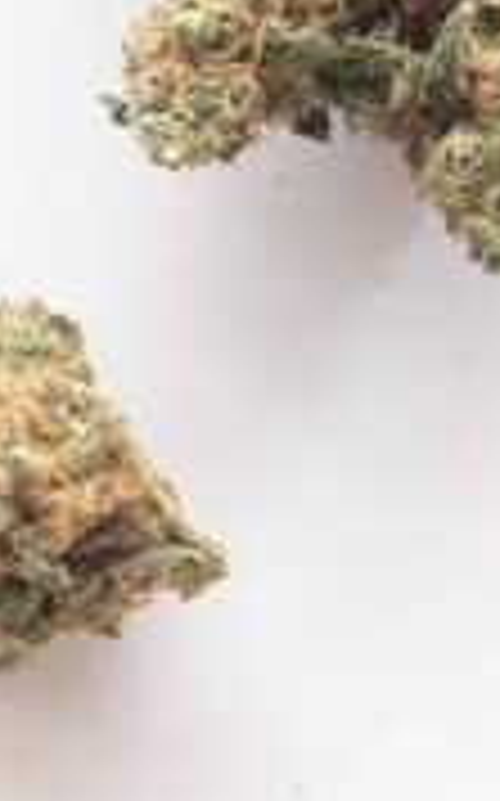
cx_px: 221
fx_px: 2490
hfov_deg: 11.5
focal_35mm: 114
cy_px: 94
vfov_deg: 18.0
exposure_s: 1/65.5
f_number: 1.85
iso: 531
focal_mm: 6.81
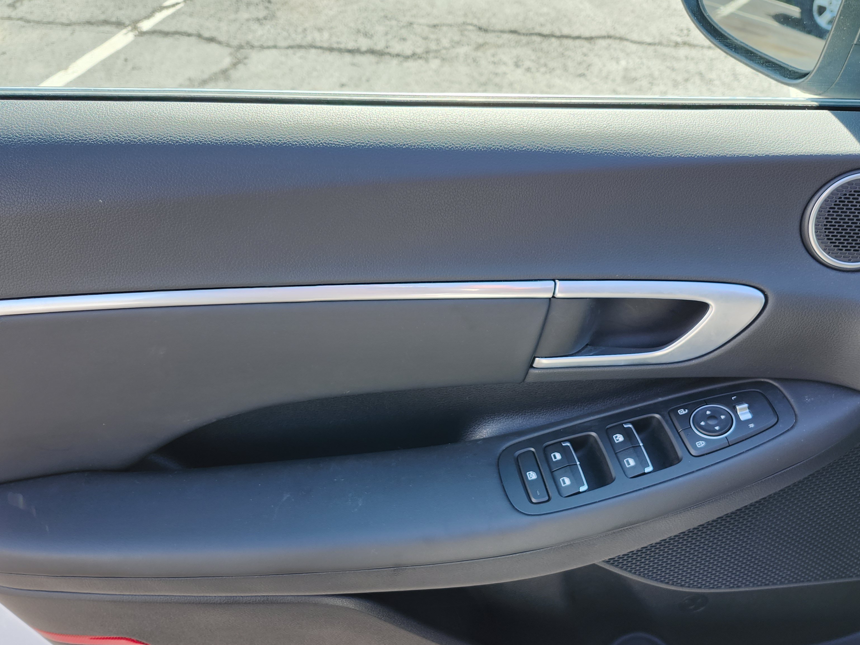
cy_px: 392
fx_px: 745
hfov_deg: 59.9
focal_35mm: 30
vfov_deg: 46.5
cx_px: 452
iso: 32
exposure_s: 1/180
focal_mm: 5.54
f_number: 1.8
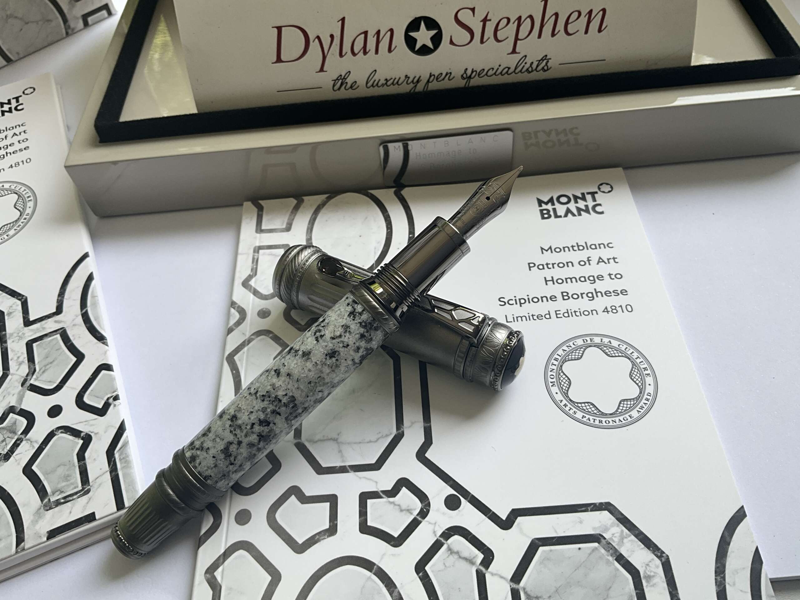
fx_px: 670
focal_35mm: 29
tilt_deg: -53.2
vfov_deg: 48.2
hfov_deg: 61.7
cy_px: 300
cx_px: 400
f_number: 1.8
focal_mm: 3
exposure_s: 1/122
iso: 20
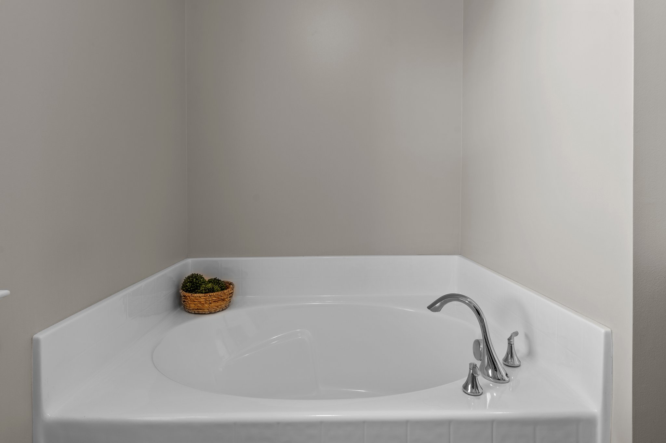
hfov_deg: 87.0
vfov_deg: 64.5
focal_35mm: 19
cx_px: 333
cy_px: 222
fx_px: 351
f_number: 7.1
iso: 400
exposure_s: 1/6
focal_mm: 19
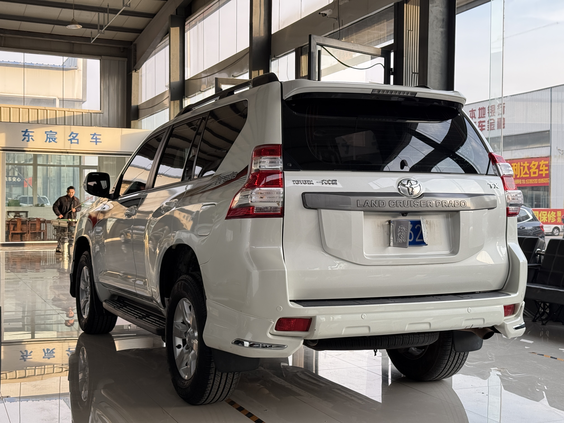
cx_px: 282
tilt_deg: +0.6
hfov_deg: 39.7
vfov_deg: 30.3
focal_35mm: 48
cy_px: 212
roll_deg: -0.1
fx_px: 782
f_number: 1.78
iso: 100
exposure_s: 1/466
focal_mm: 6.76
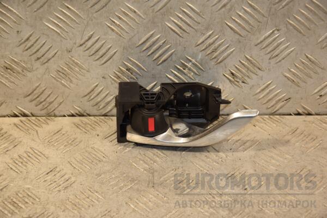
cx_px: 164
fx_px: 954
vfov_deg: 13.0
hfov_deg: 19.5
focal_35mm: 105
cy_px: 109
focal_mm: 70
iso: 800
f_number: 5.3
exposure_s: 1/125
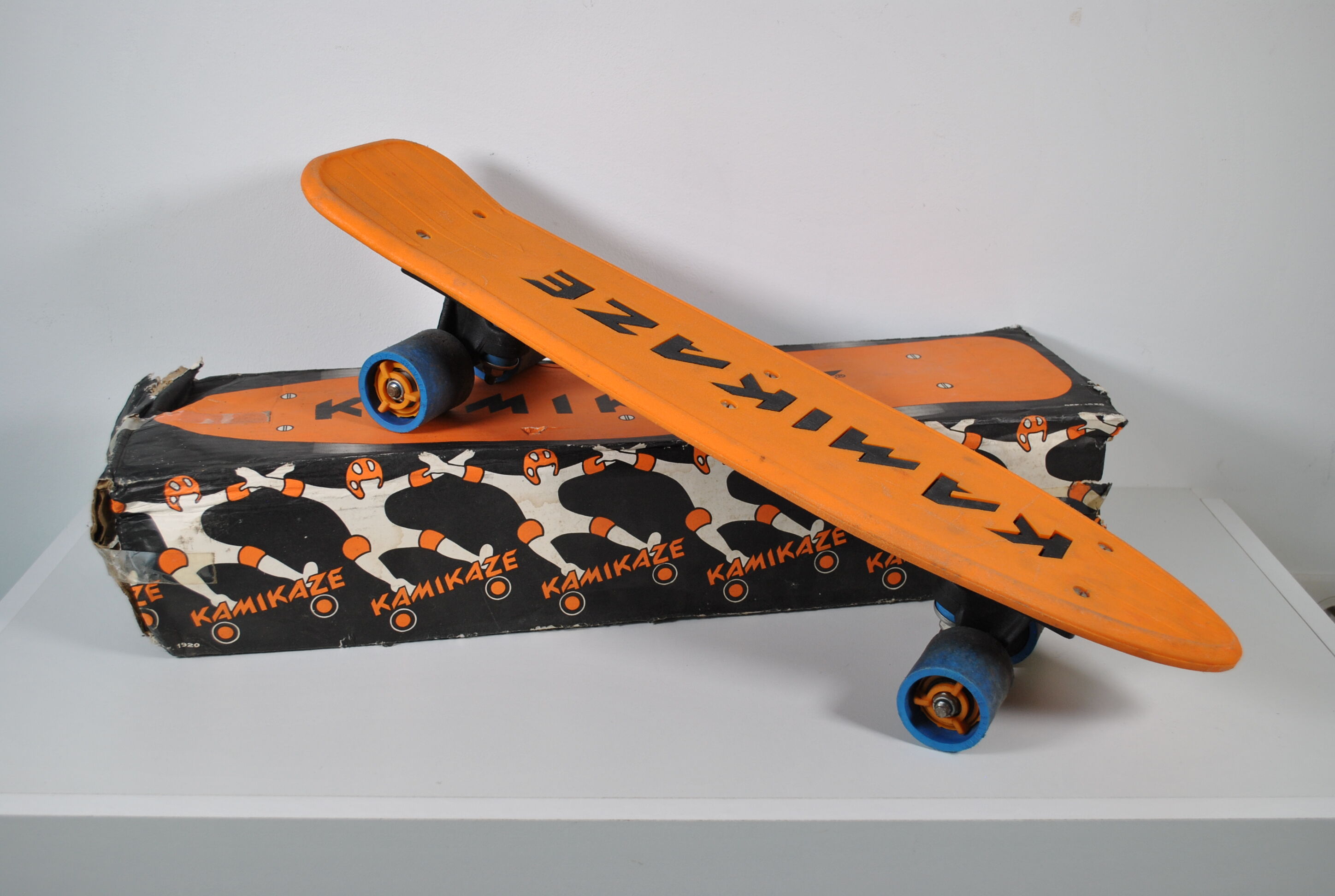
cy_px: 448
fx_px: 1449
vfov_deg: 34.4
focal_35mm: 39
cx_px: 668
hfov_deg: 49.5
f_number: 5.6
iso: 200
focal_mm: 26
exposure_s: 1/125
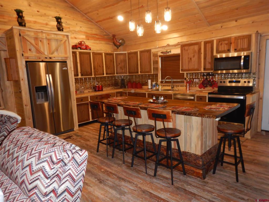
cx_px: 134
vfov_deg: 56.8
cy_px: 101
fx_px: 187
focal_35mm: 24
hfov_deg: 71.6
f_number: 2.8
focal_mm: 4.3
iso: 220
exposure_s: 1/30
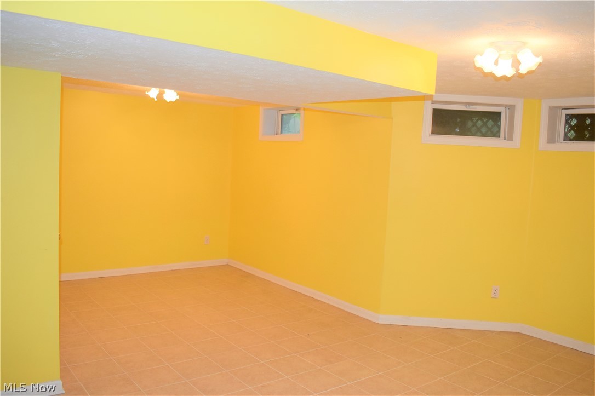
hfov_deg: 67.4
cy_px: 198
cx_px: 298
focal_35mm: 27
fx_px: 446
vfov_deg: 47.9
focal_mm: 18
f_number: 5
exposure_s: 1/200
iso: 720
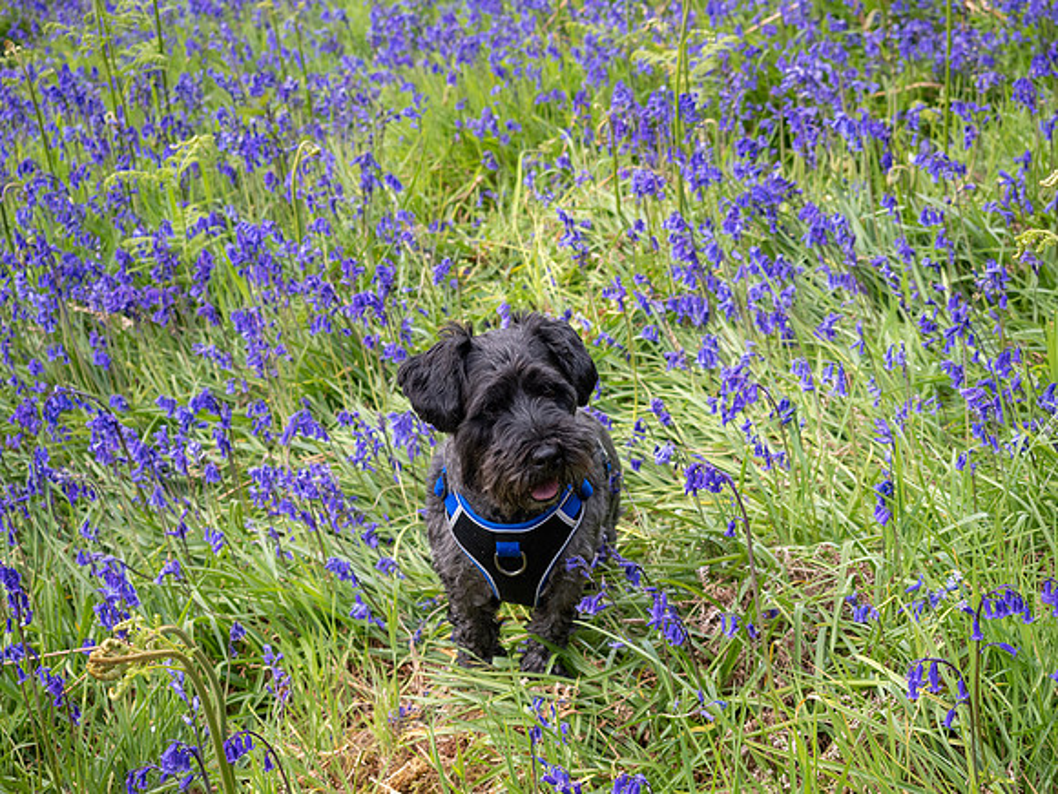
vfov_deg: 27.0
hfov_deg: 35.5
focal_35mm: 54
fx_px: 1650
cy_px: 397
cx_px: 529
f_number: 3.2
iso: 200
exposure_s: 1/320
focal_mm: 27
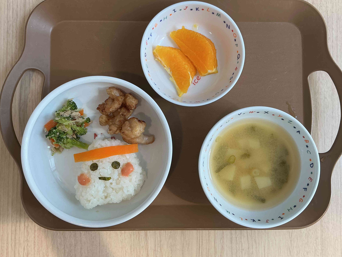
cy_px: 120
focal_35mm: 31
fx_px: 306
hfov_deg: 58.4
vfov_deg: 45.4
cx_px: 172
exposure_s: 1/120
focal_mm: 3
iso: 32
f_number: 1.8
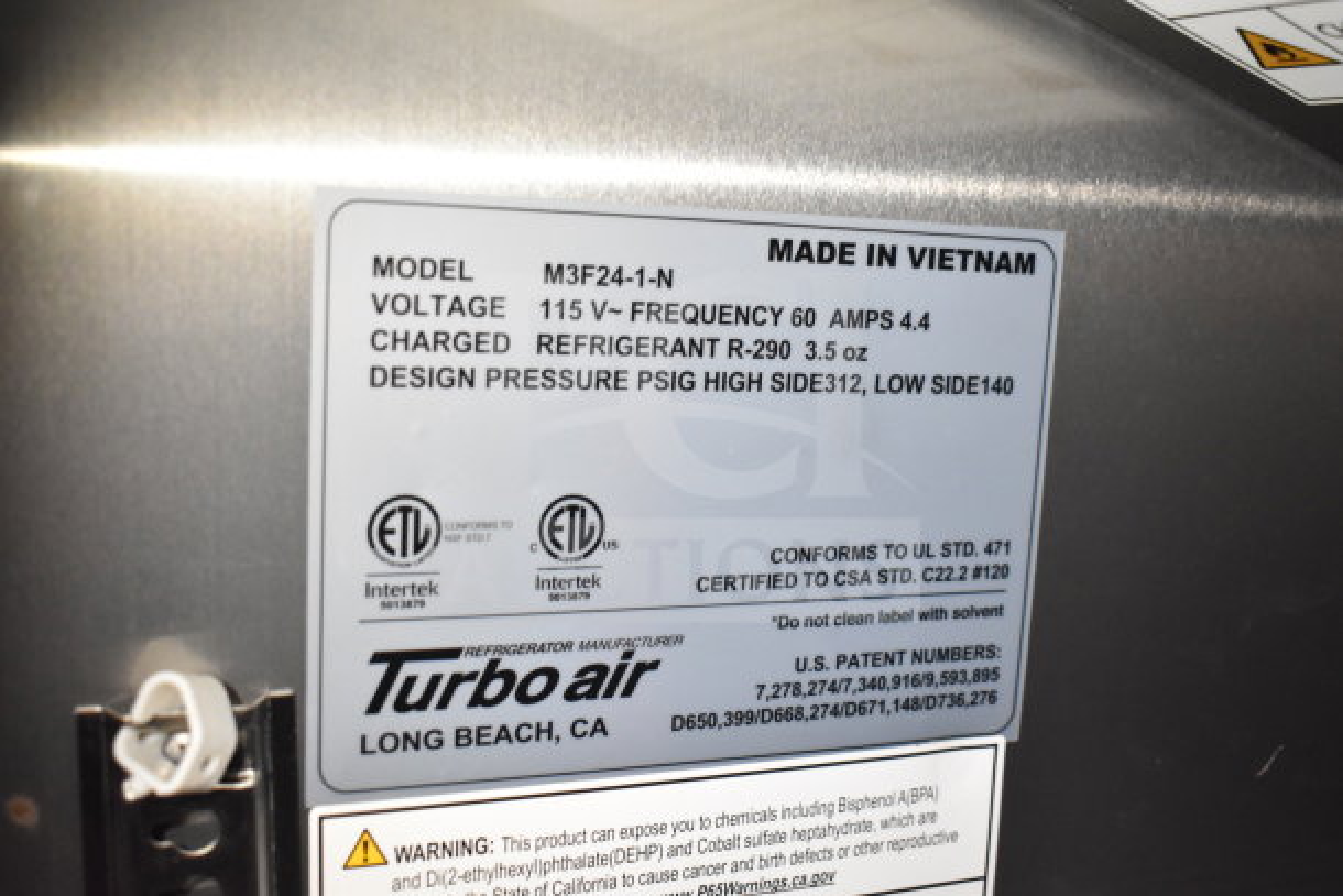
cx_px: 672
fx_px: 1455
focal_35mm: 39
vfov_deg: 34.2
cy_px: 448
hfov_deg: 49.5
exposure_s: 1/40
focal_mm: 26
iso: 2500
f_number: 4
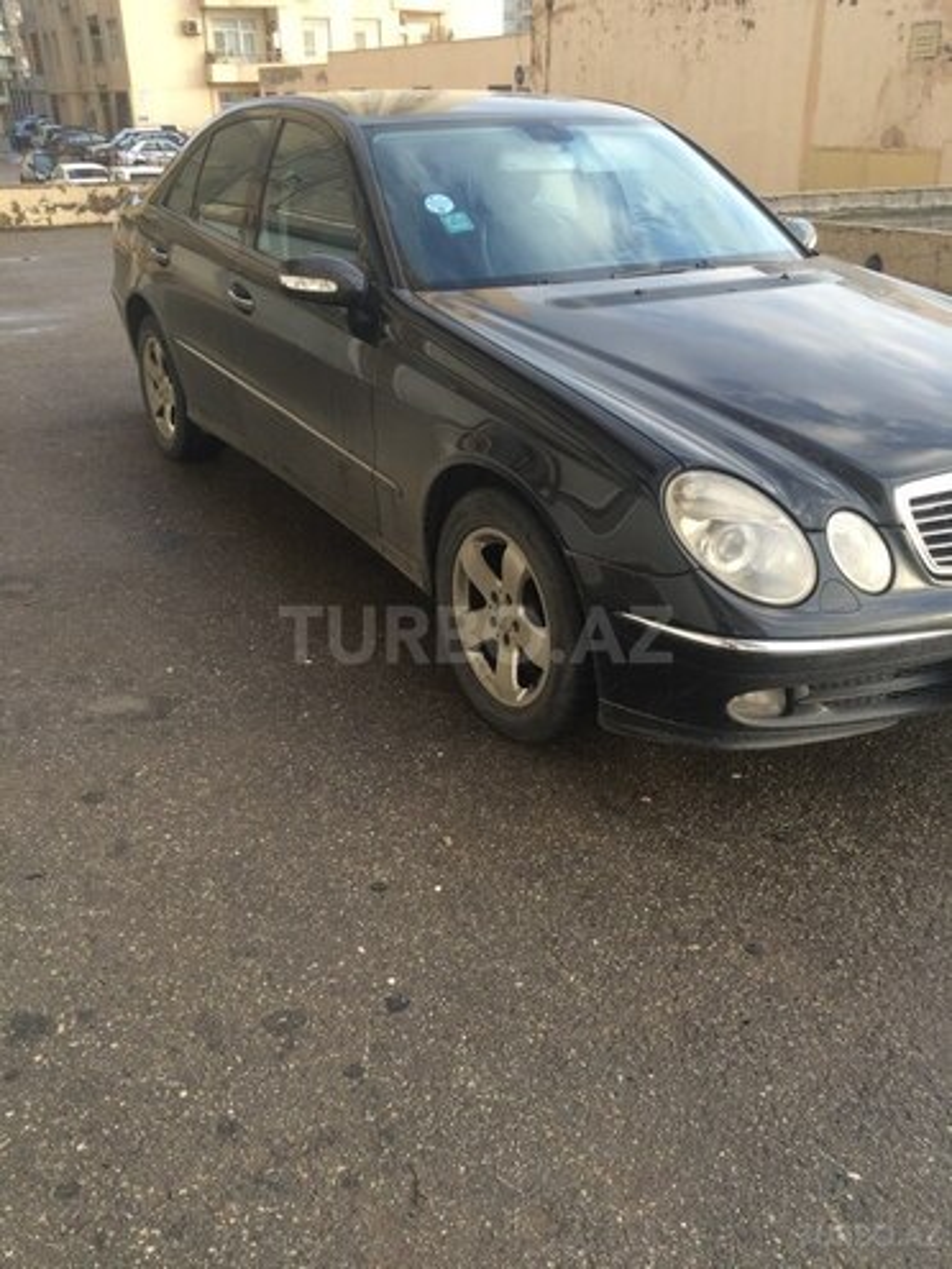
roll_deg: +3.2
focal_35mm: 29
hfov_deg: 48.2
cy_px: 634
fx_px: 1063
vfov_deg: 61.7
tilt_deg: -23.2
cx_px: 476
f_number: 2.2
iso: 32
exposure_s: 1/129
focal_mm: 4.15
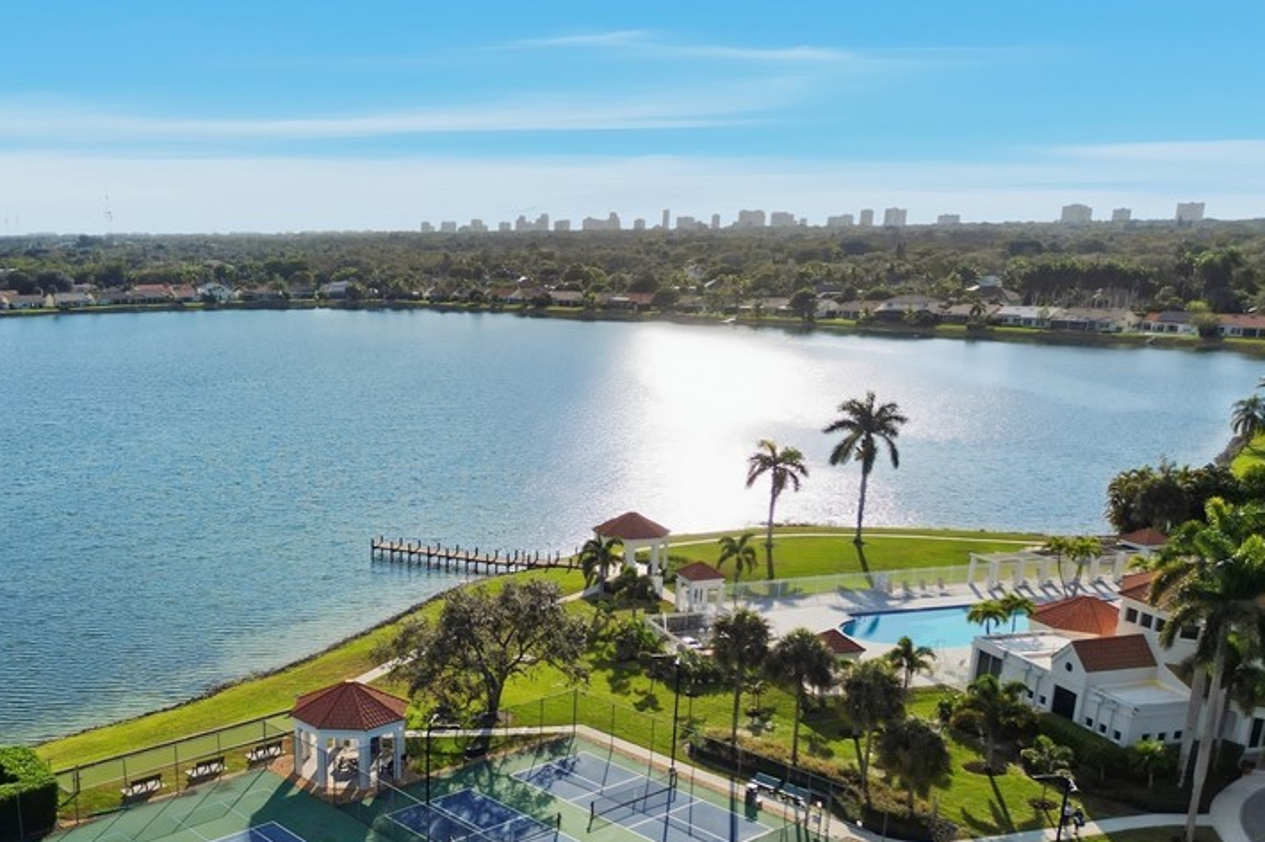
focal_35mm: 36
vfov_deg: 35.8
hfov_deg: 51.6
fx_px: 1265
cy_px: 662
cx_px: 367
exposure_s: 1/8000
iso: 120
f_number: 1.7
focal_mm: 6.7
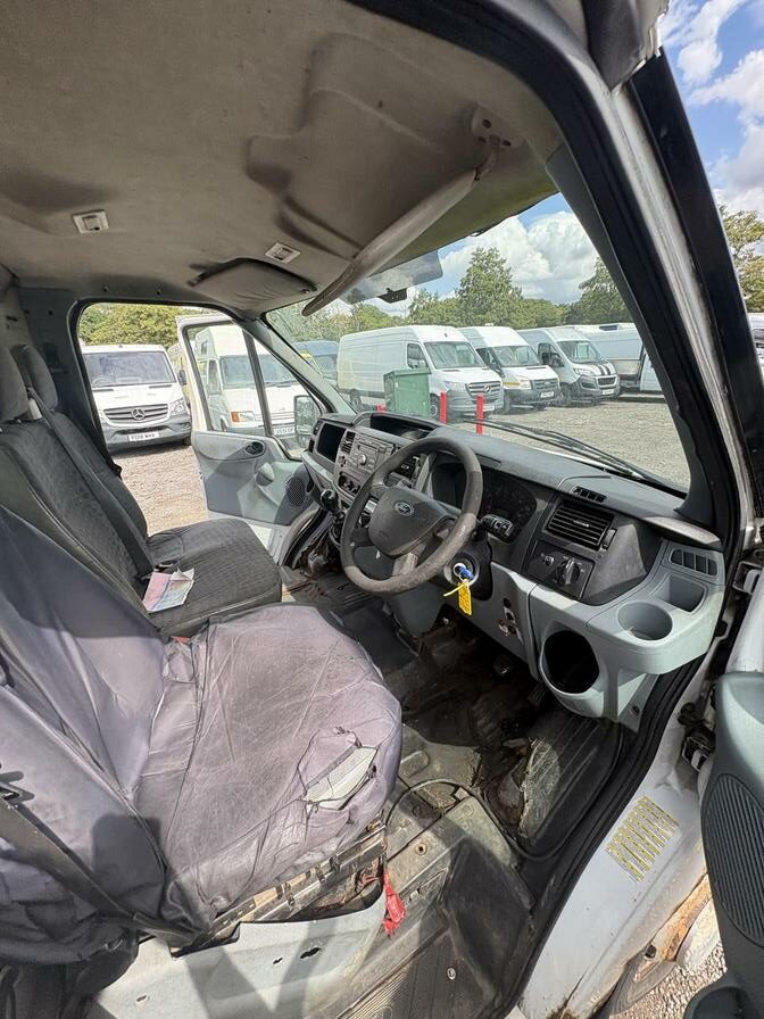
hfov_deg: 85.7
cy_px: 510
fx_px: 412
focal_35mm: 14
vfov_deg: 102.1
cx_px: 382
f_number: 2.2
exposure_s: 1/321
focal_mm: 2.22
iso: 40
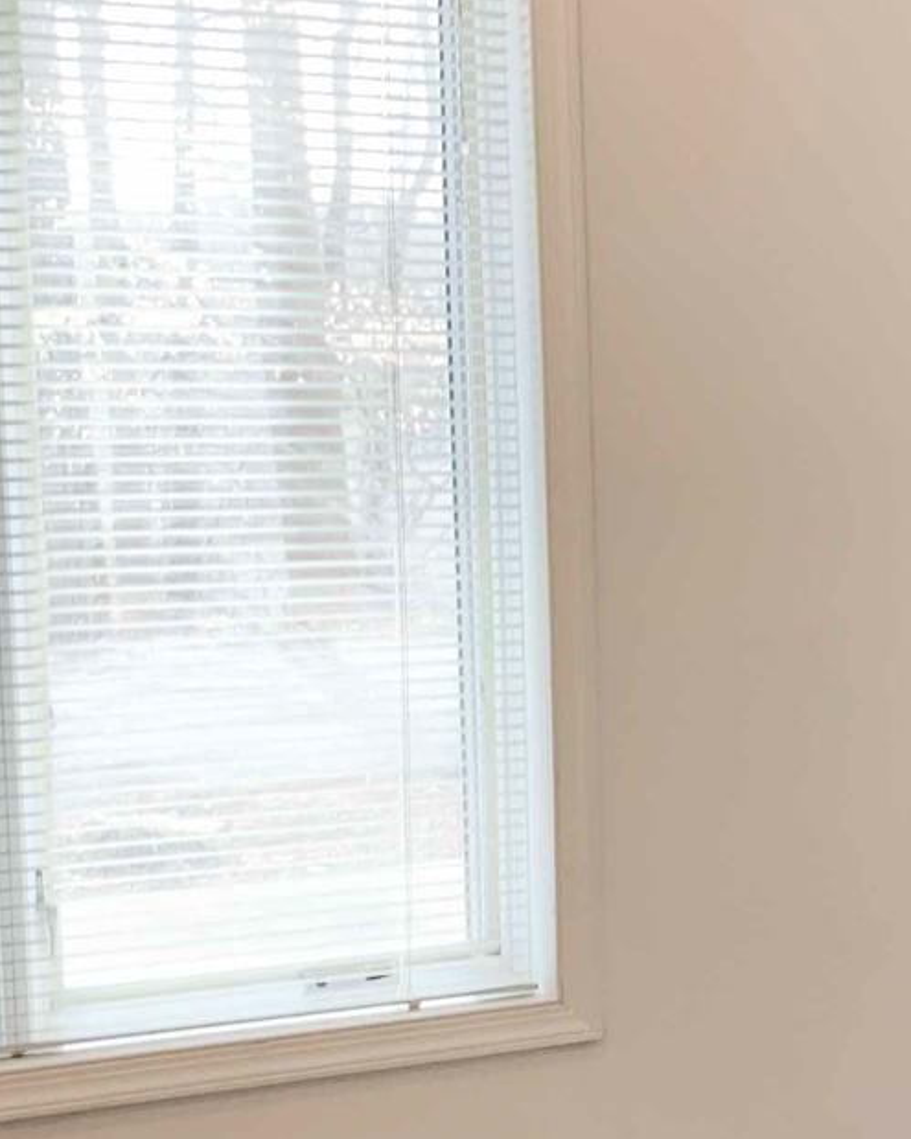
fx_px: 2832
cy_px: 705
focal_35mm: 84
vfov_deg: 22.7
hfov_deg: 17.2
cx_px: 1176
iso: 50
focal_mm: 4.25
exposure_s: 1/120
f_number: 1.8
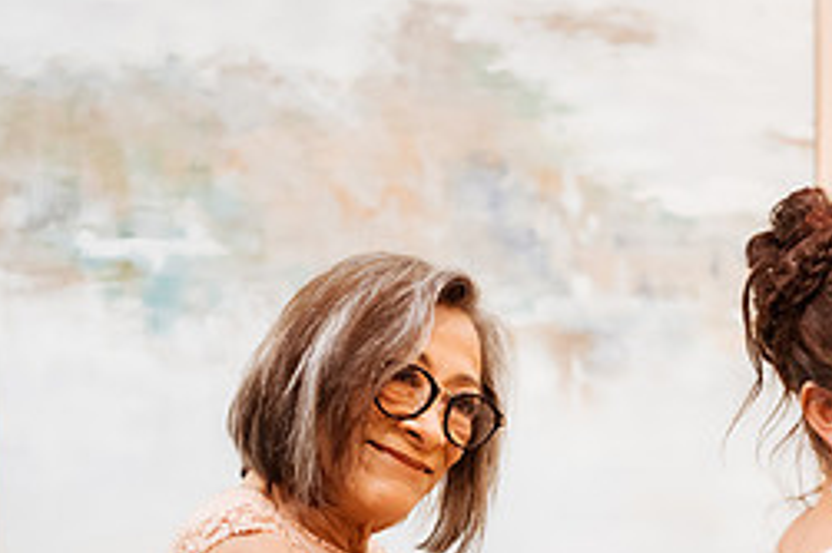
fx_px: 1871
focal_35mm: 81
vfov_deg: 16.3
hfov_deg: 24.8
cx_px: 626
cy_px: 631
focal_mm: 35
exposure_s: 1/500
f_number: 1.8
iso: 1250
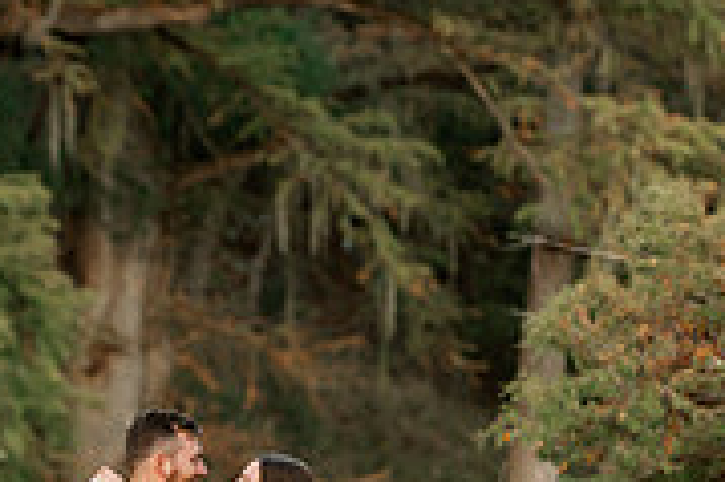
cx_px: 178
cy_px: 739
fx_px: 7565
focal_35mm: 376
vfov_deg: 3.6
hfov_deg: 5.5
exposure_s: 1/160
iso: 320
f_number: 2.8
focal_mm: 116
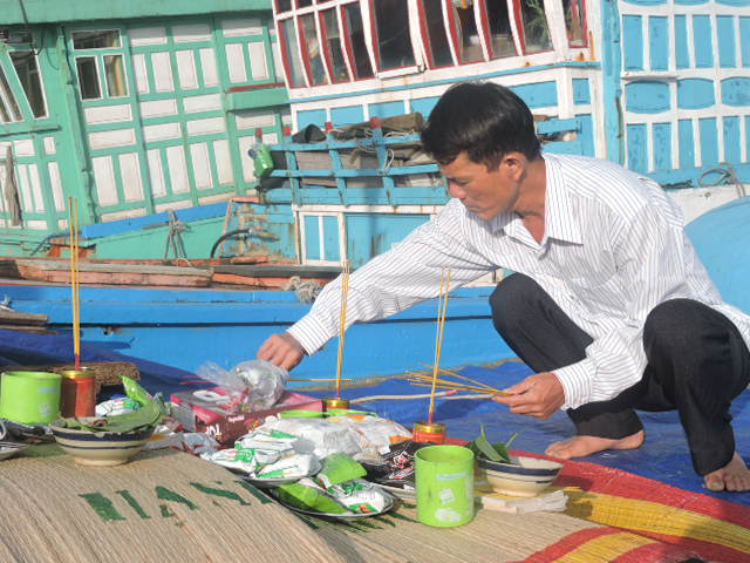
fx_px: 1192
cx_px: 375
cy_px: 282
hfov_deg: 34.9
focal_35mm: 55
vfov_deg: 26.6
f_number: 4
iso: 100
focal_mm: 9.9
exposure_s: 1/800
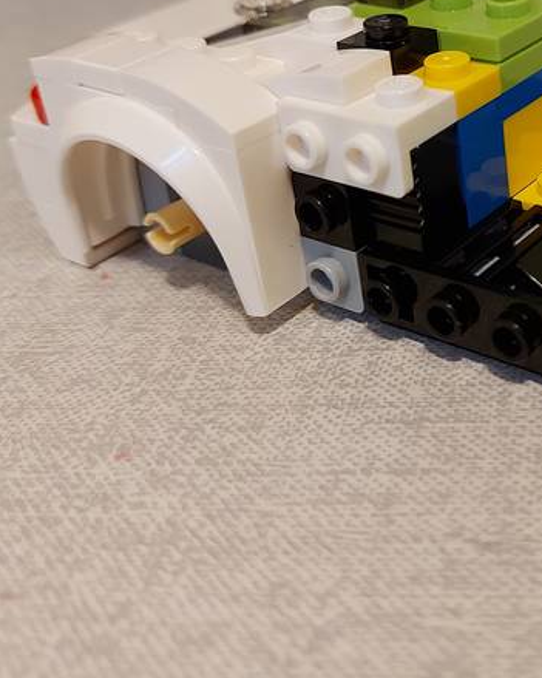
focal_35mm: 48
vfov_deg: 37.9
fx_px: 963
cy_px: 175
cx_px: 519
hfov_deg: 29.7
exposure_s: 1/25
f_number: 1.8
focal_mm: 5.23
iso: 250
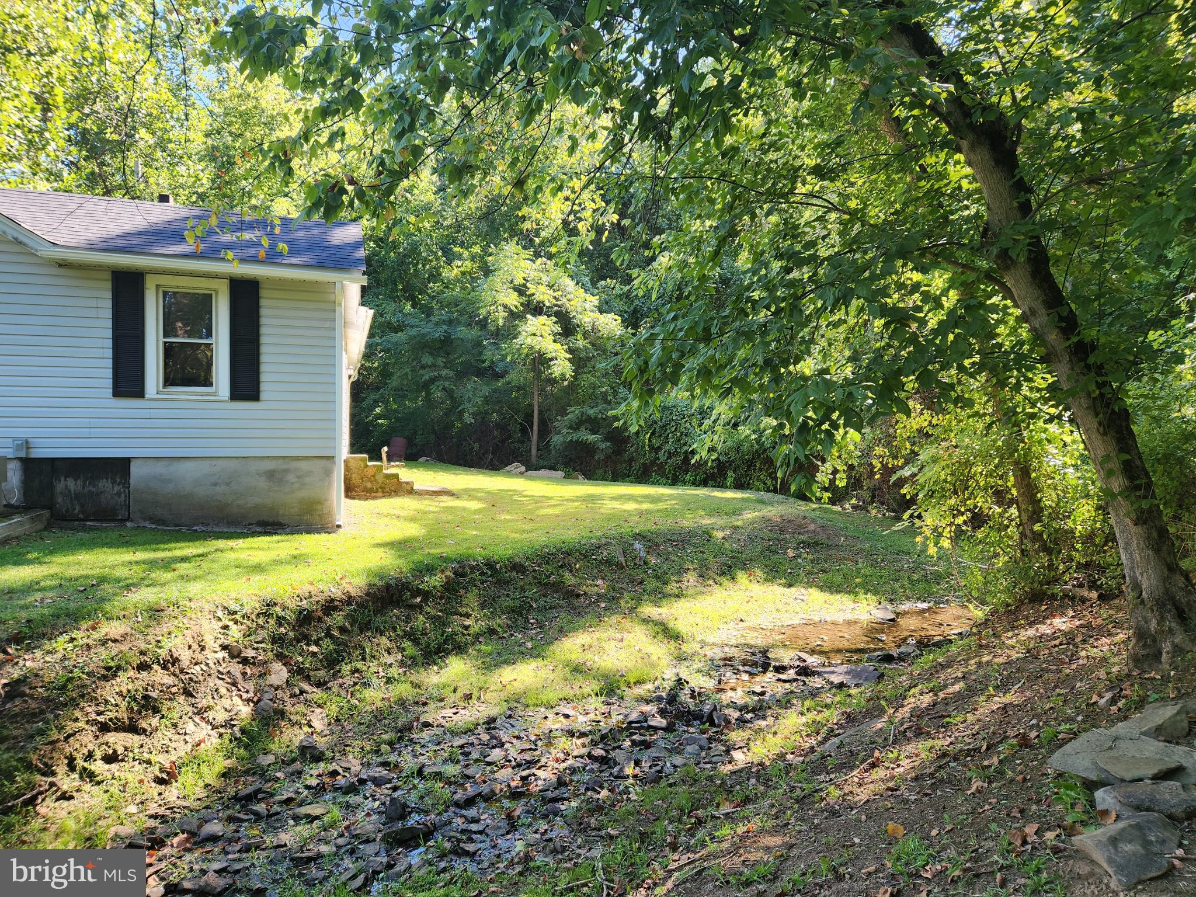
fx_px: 795
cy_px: 448
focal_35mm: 23
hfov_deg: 73.9
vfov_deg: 58.9
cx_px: 598
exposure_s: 1/180
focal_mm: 5.4
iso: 32
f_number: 1.8
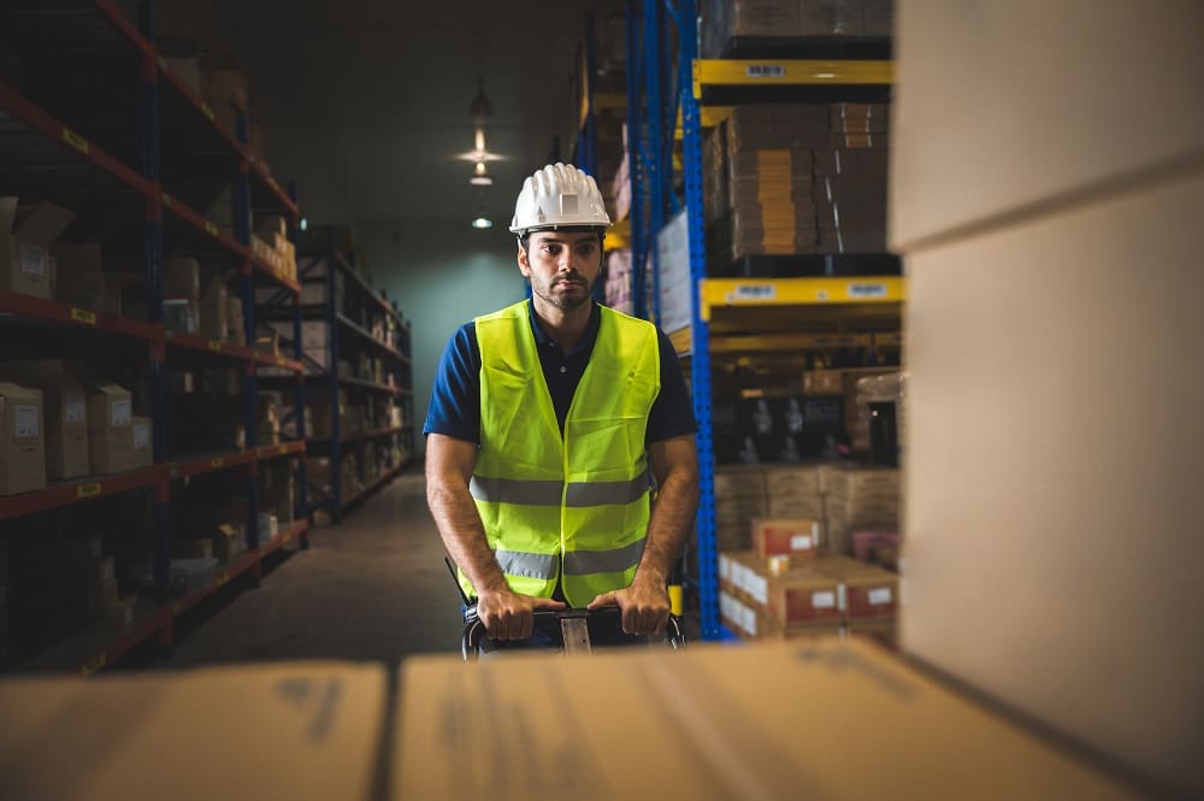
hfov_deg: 55.1
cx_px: 602
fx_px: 1153
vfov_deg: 38.3
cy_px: 400
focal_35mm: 34
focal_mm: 34.5
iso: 320
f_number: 2.8
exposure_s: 1/100
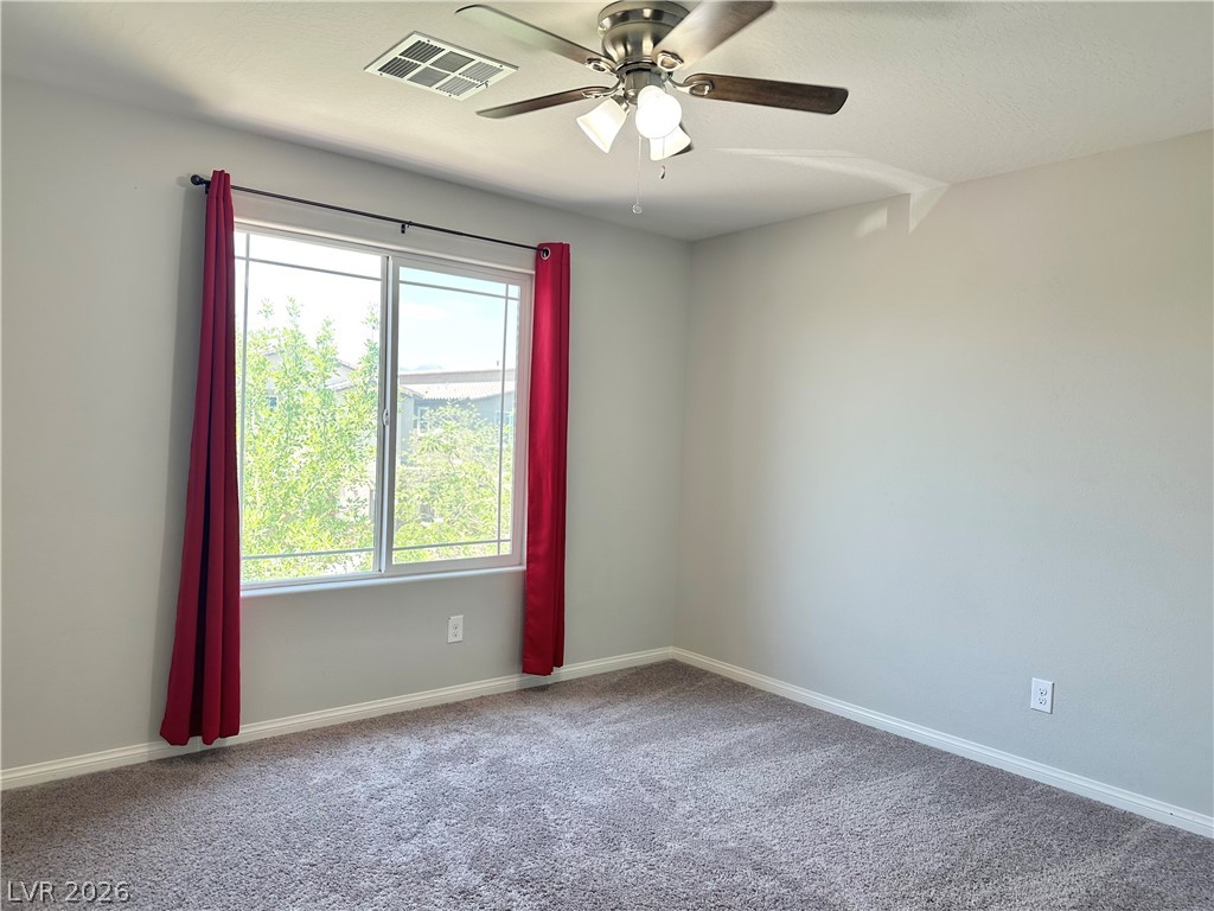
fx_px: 842
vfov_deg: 56.8
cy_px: 456
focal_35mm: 24
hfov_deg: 71.6
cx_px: 607
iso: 80
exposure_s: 1/160
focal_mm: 6.86
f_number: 1.78
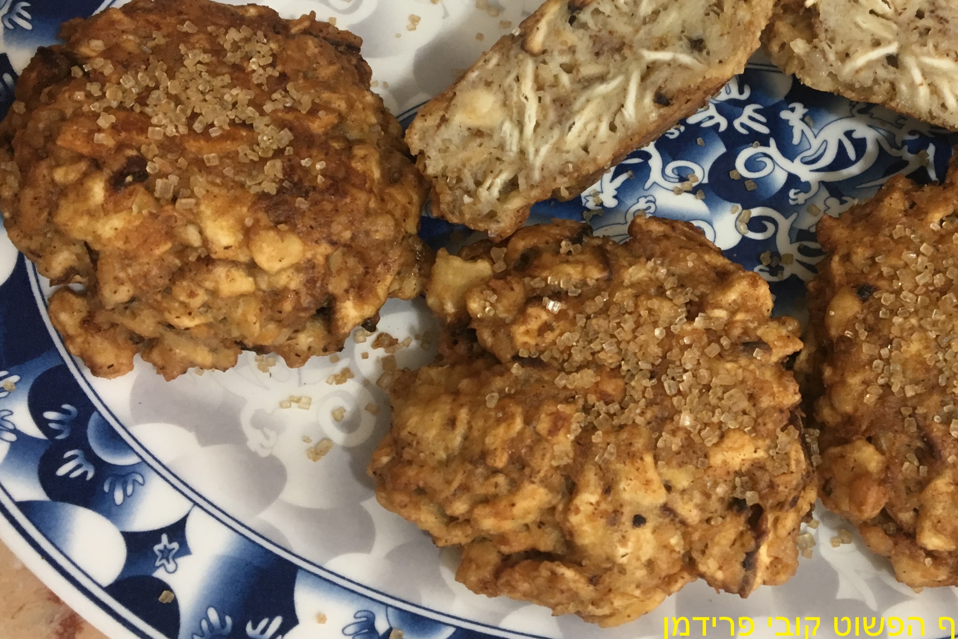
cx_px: 662
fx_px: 1251
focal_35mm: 47
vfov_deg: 28.5
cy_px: 221
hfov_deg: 41.2
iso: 125
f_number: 2.2
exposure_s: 1/33
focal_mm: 4.15
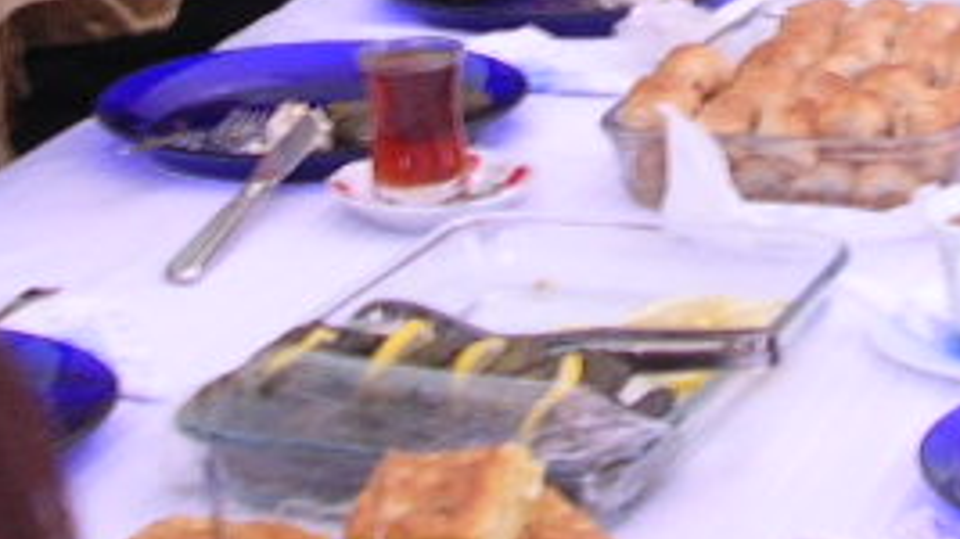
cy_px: -453
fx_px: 3715
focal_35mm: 146
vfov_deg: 8.0
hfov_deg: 14.6
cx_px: 877
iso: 50
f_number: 2.8
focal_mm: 5.8
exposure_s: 1/10
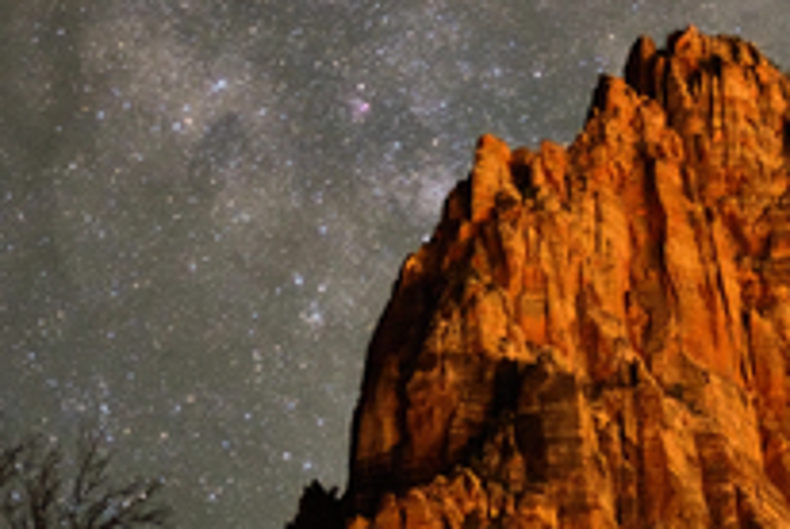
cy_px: 19
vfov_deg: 10.1
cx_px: 890
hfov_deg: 14.7
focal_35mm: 136
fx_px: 2989
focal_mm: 50
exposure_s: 9.9
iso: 3200
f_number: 1.8
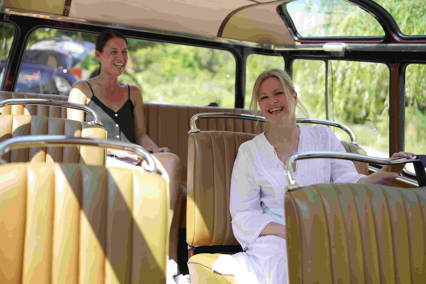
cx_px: 213
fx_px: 544
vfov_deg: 29.2
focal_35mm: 46
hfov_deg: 42.7
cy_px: 142
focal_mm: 46
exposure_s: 1/400
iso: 100
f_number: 2.2
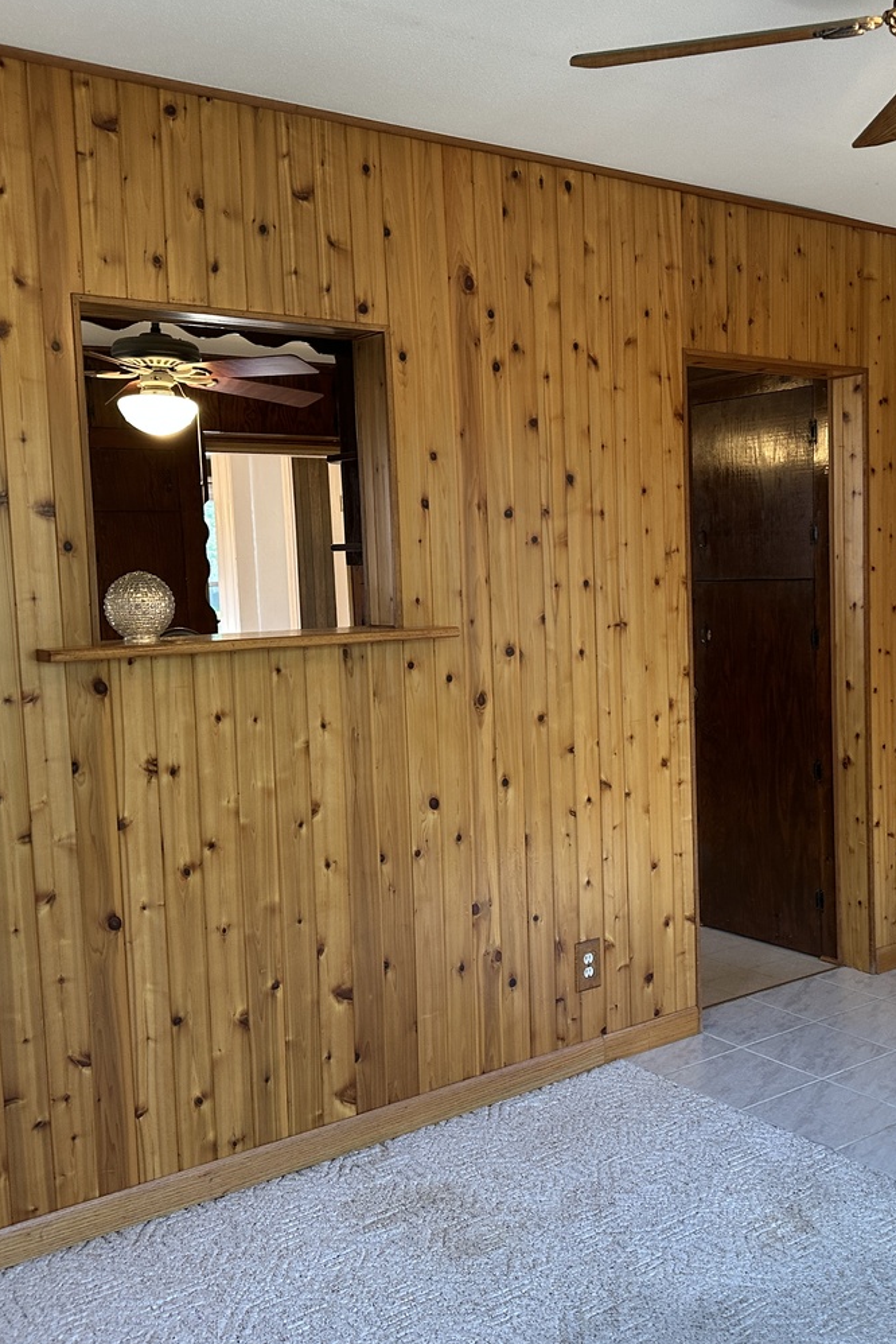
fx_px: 1343
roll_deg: +1.3
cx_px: 632
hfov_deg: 36.3
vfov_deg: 53.1
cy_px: 667
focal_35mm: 36
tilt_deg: -2.2
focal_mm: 6.86
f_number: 1.78
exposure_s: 1/60
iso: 160
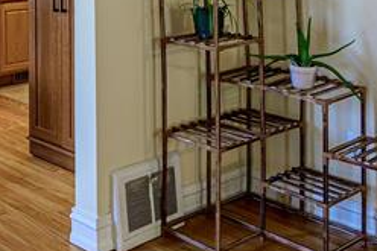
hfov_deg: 30.9
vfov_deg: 19.4
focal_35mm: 64
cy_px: -84
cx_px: 96
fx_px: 670
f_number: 8
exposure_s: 1/8
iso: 200
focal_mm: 15.5
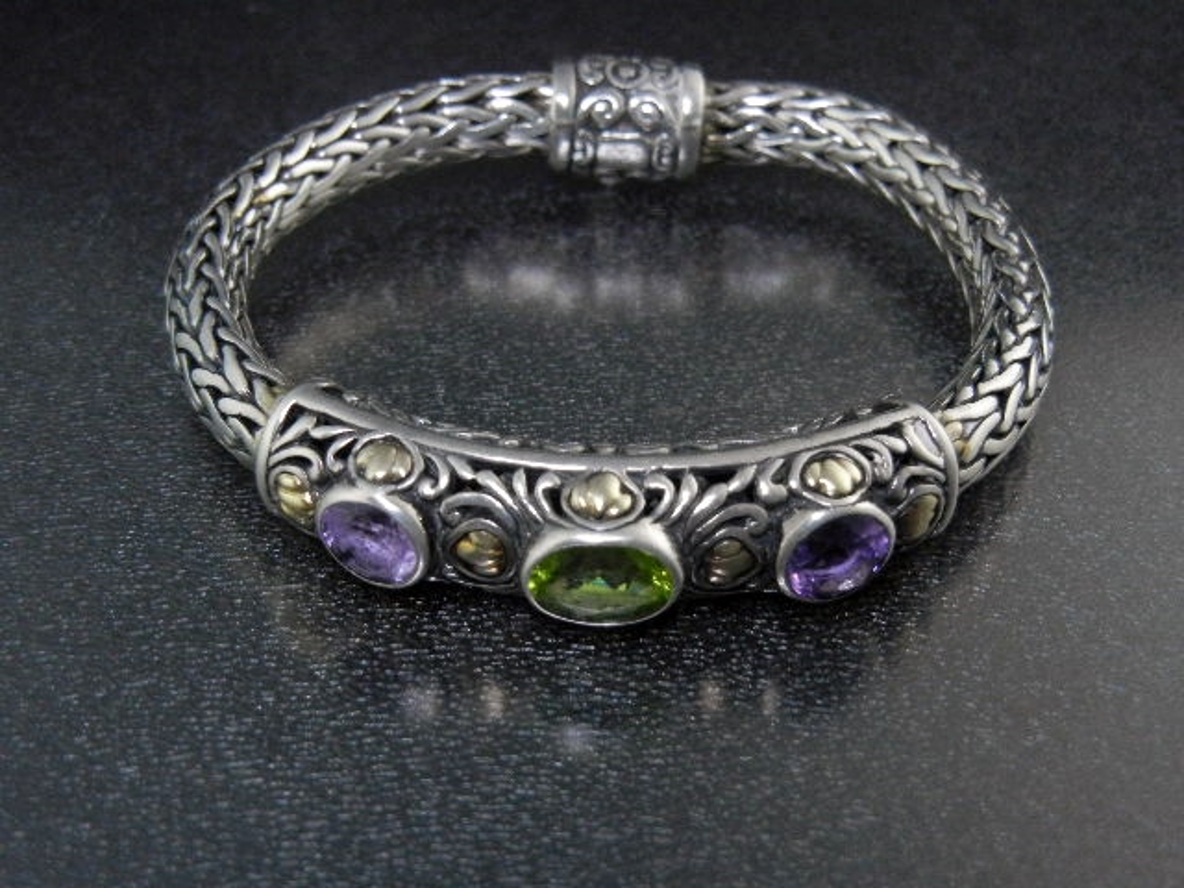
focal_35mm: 59
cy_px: 444
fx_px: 2018
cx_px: 592
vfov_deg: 24.8
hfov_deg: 32.7
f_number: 8
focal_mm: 10.6
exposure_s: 1/30
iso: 800
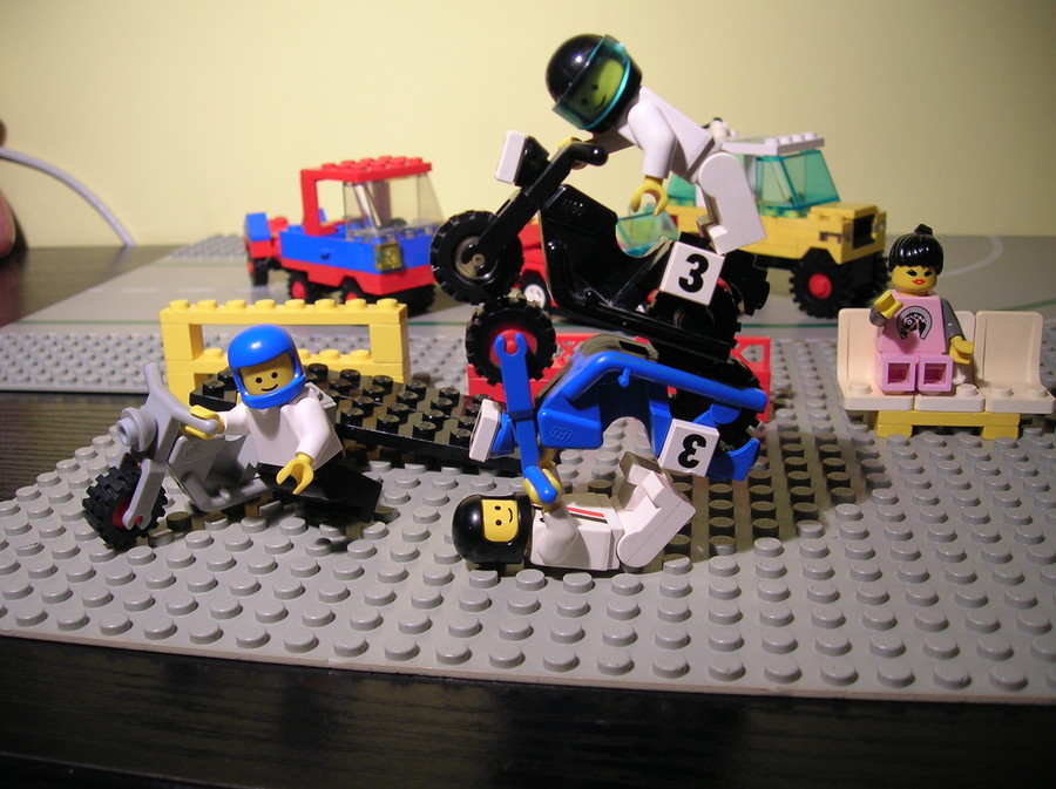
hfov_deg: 54.0
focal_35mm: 34
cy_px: 394
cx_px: 528
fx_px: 1036
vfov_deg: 41.7
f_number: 2.9
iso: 50
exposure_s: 1/12.4
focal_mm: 5.7
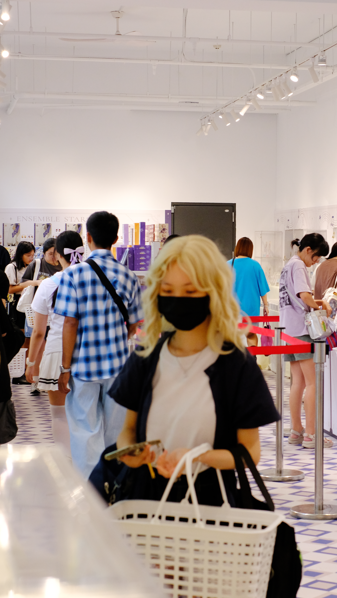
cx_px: 261
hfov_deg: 14.3
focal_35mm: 84
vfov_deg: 25.3
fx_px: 1334
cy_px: 299
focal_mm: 35
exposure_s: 1/180
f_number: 4.5
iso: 1250
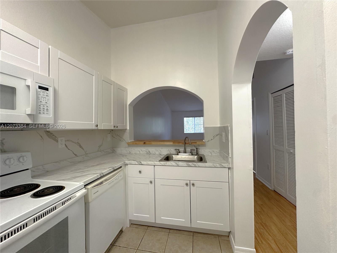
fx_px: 136
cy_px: 126
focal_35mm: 14
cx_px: 168
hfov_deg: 102.1
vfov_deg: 85.7
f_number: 2.2
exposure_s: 1/120
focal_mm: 2.22
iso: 250
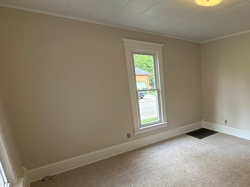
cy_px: 121
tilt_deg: -12.9
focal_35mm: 23
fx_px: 166
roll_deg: +1.5
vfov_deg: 57.9
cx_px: 196
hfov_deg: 67.7
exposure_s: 1/120
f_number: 2.2
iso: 200
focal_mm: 2.22
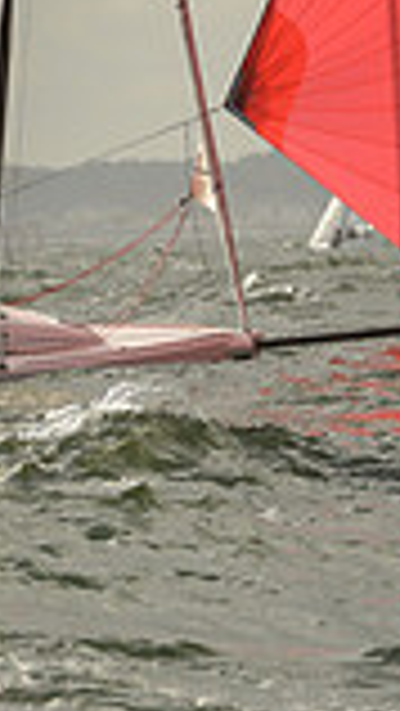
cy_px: 128
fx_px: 14503
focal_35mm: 770
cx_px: -818
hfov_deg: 1.6
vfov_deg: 2.8
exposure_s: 1/2000
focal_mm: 200
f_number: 7.1
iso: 320
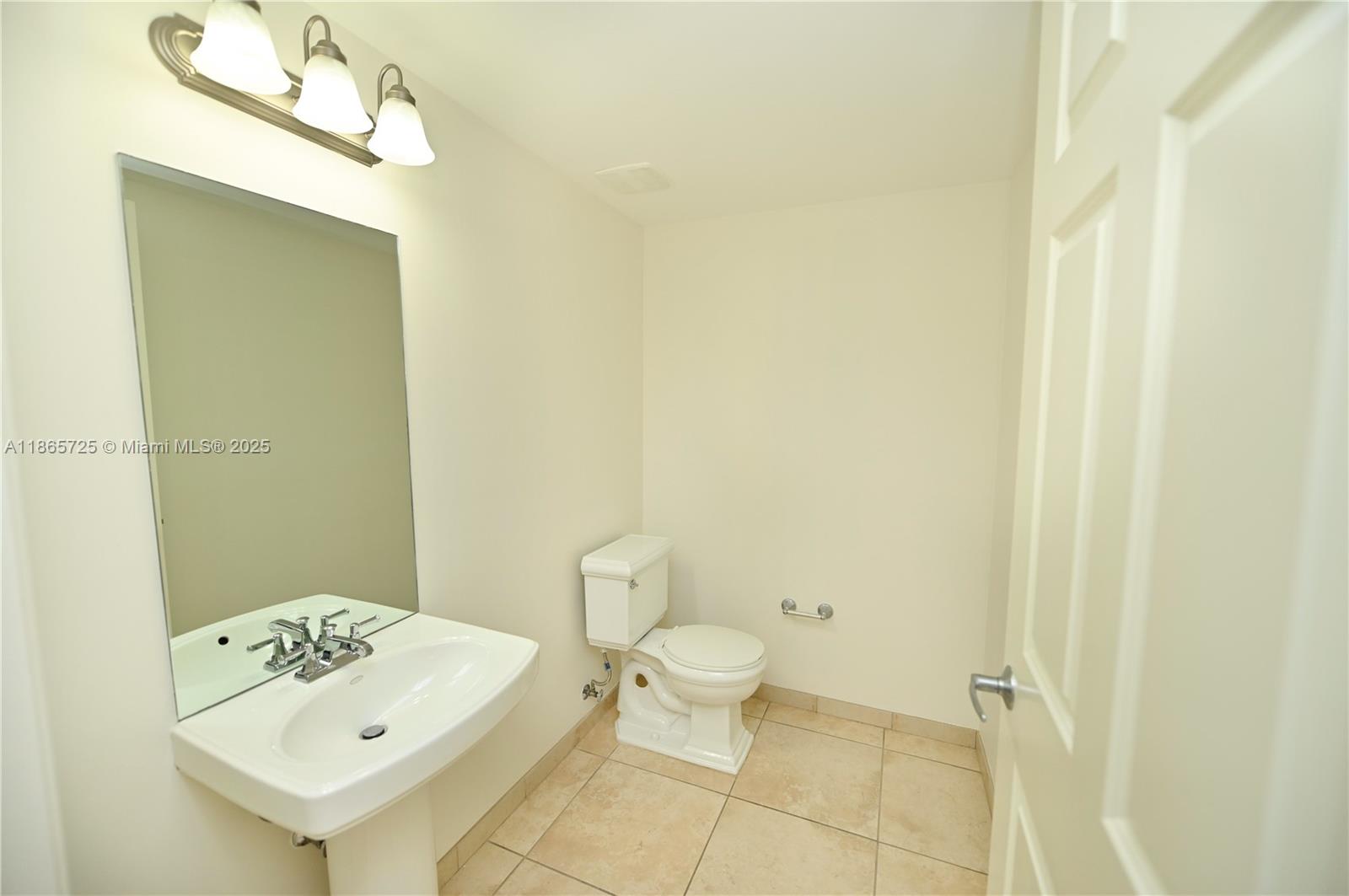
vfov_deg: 81.1
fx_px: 524
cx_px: 674
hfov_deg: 104.3
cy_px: 448
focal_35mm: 14
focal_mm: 14
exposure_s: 1/125
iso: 100
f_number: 2.8
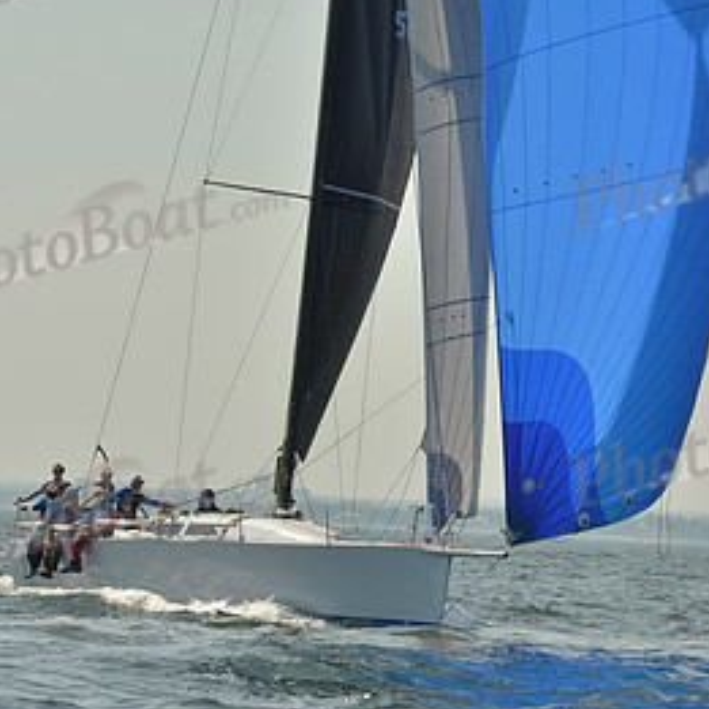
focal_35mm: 227
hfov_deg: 7.7
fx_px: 5260
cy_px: 60
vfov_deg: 7.7
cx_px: 431
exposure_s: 1/1250
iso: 200
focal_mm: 120
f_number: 8
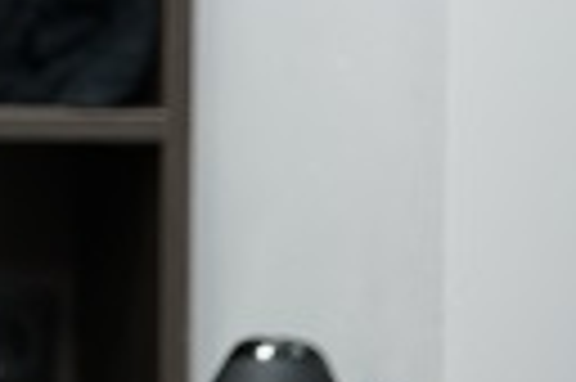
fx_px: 4986
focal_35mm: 312
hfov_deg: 6.1
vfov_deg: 4.4
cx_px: -1138
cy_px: -222
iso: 800
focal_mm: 50
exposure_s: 1/100
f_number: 2.8
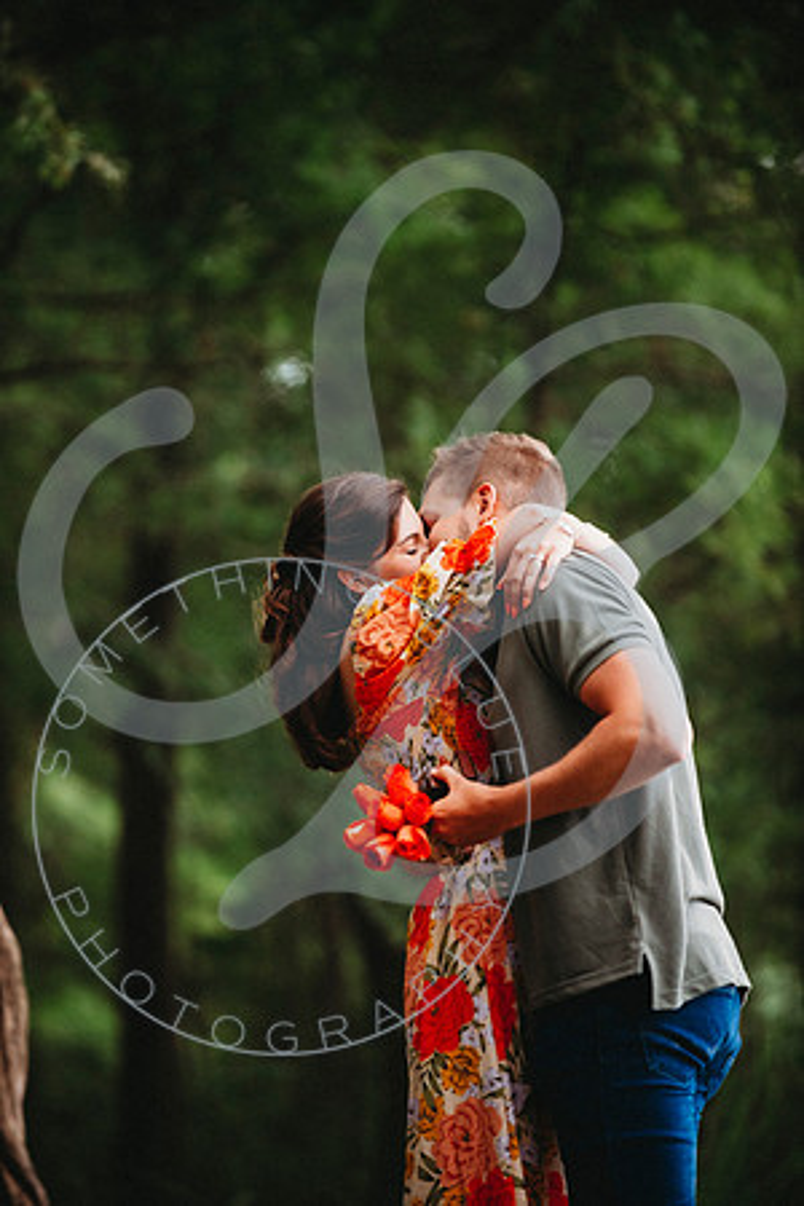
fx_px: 6699
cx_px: 402
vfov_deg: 10.3
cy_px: 603
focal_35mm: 200
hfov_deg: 6.9
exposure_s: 1/320
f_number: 2.8
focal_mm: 200
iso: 1250
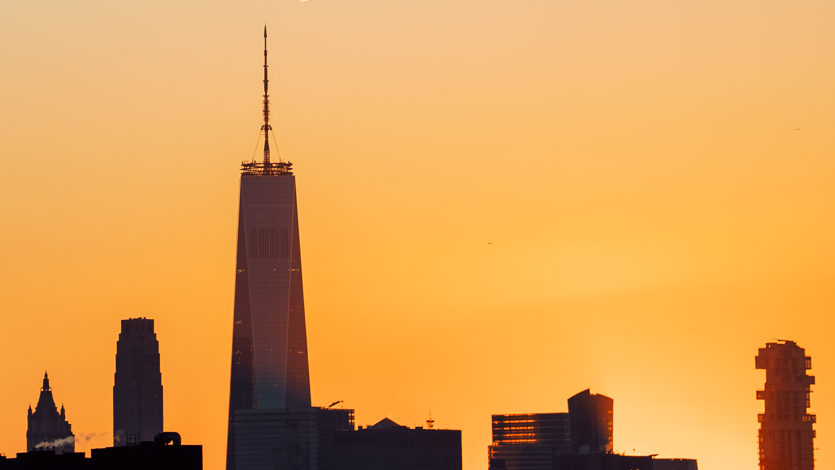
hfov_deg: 6.8
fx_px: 7063
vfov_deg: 3.8
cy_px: 159
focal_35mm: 319
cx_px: 240
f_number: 10
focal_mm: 171
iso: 200
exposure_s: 1/125
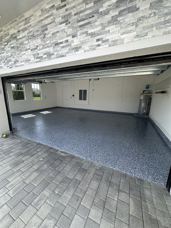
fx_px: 92
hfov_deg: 85.7
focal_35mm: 14
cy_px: 114
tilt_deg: -10.7
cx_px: 86
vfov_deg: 102.1
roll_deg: -2.6
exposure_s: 1/290
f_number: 2.2
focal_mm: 2.22
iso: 40
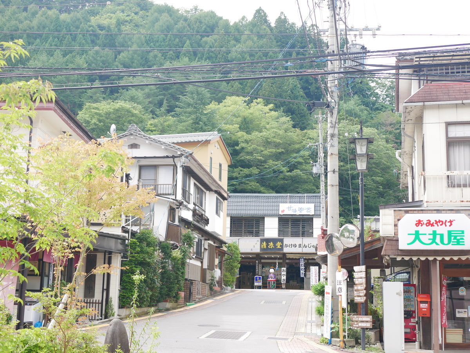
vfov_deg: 29.1
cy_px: 176
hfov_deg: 38.2
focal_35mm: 50
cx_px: 235
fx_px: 679
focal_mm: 25
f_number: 3.2
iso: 200
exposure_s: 1/400
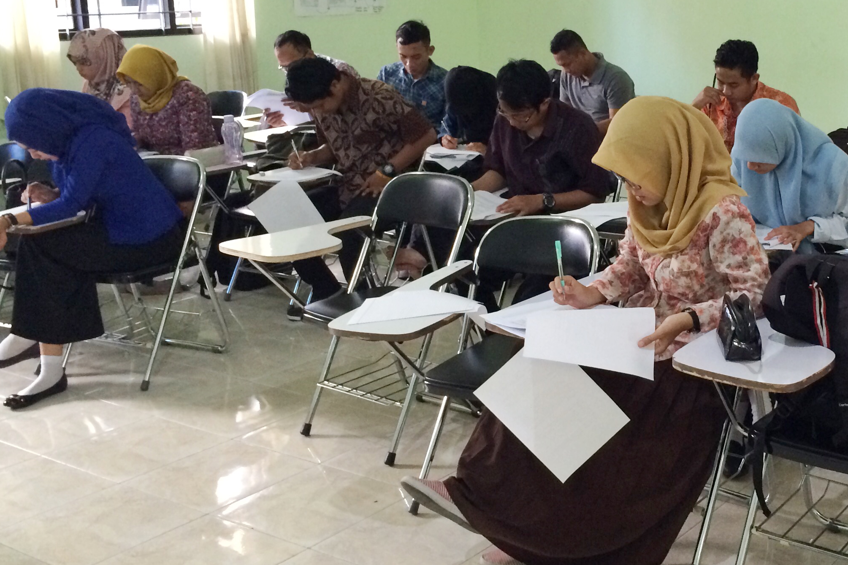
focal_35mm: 49
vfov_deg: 27.5
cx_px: 651
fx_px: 1154
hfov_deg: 39.1
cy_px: 235
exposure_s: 1/33
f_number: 2.2
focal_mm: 4.15
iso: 320
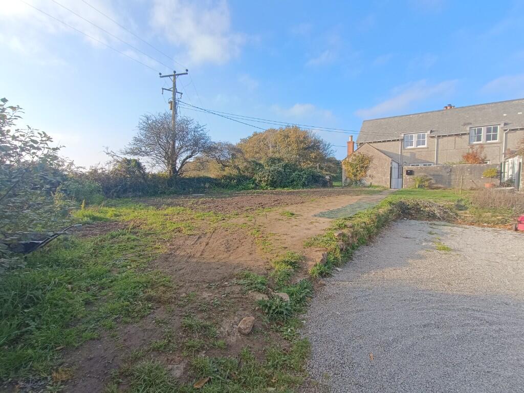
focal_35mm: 16
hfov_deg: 94.5
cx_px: 262
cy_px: 196
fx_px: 242
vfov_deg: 78.1
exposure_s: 1/298
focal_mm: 1.66
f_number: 2.2
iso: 50
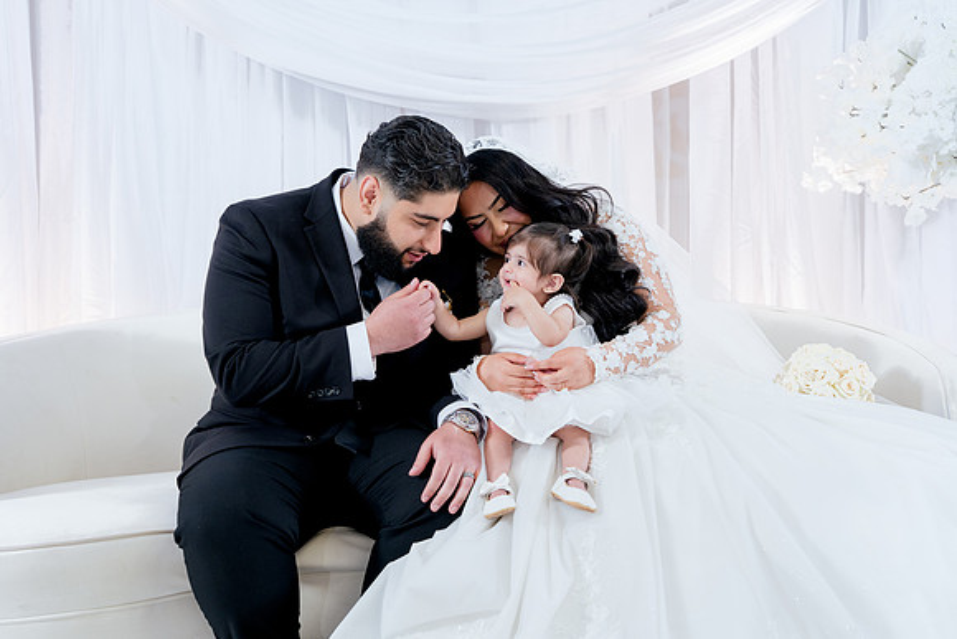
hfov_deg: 46.4
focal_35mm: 42
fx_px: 1117
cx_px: 478
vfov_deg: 31.9
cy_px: 320
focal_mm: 42
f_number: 2.8
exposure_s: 1/160
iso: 800
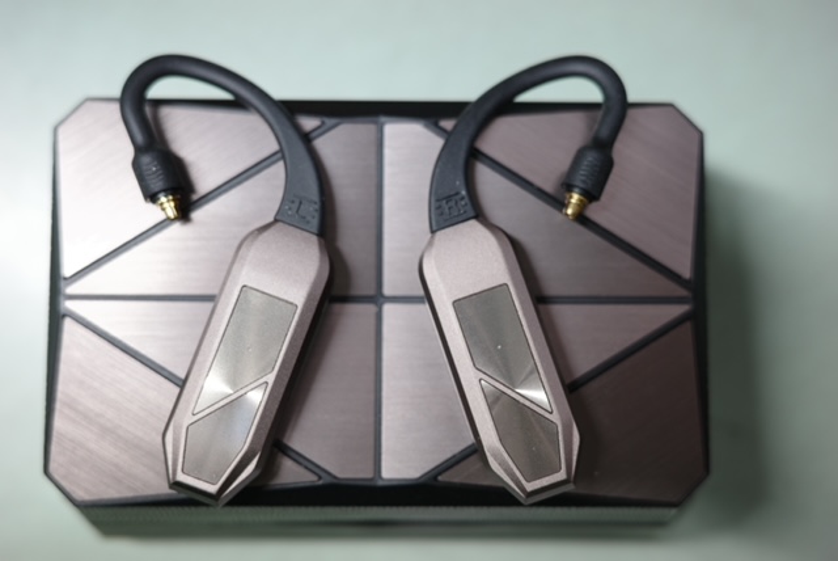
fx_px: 932
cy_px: 280
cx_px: 419
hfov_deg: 48.4
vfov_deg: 33.5
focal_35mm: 40
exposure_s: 1/40
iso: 250
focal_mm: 26
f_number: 2.8
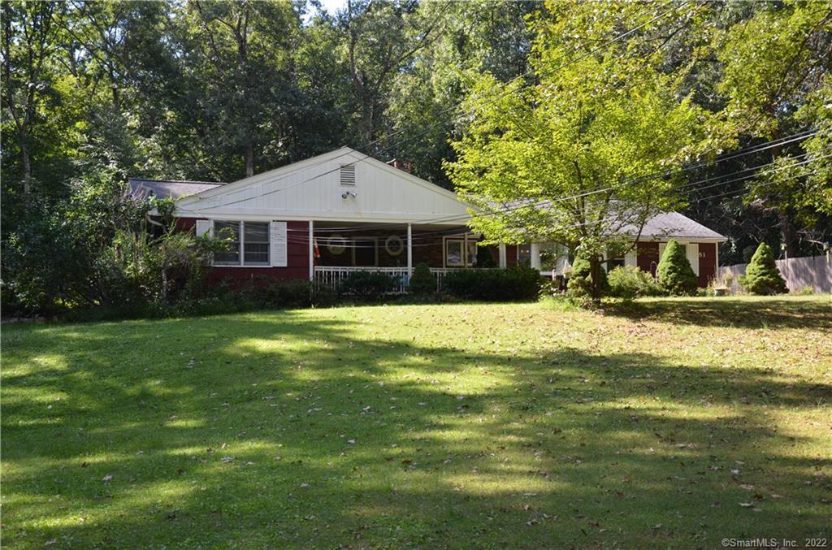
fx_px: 1037
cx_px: 416
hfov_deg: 43.7
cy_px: 275
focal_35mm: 45
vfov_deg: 29.7
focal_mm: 30
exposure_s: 1/160
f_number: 6.3
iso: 200
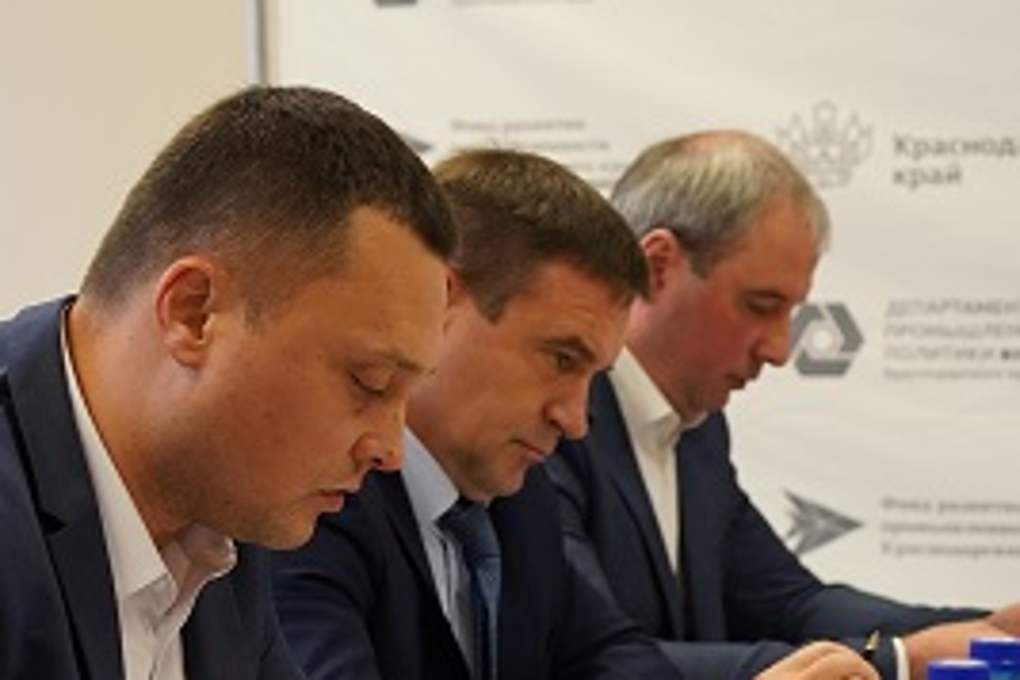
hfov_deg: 15.6
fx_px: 3711
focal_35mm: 131
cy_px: 405
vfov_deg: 10.5
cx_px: 241
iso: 400
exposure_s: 1/100
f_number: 2.8
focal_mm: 35
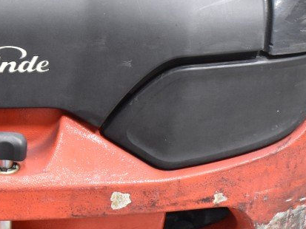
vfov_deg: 15.2
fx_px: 852
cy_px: 199
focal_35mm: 96
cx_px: 9
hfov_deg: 19.8
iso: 1600
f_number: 4.5
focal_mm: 23
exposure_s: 1/25
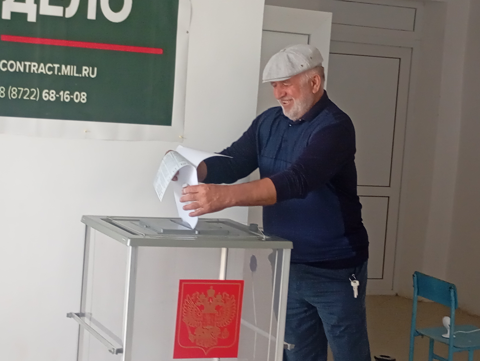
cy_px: 180
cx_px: 240
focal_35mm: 80
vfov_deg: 18.5
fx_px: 1111
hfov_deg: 24.4
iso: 396
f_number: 1.8
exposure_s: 1/50
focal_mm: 4.27
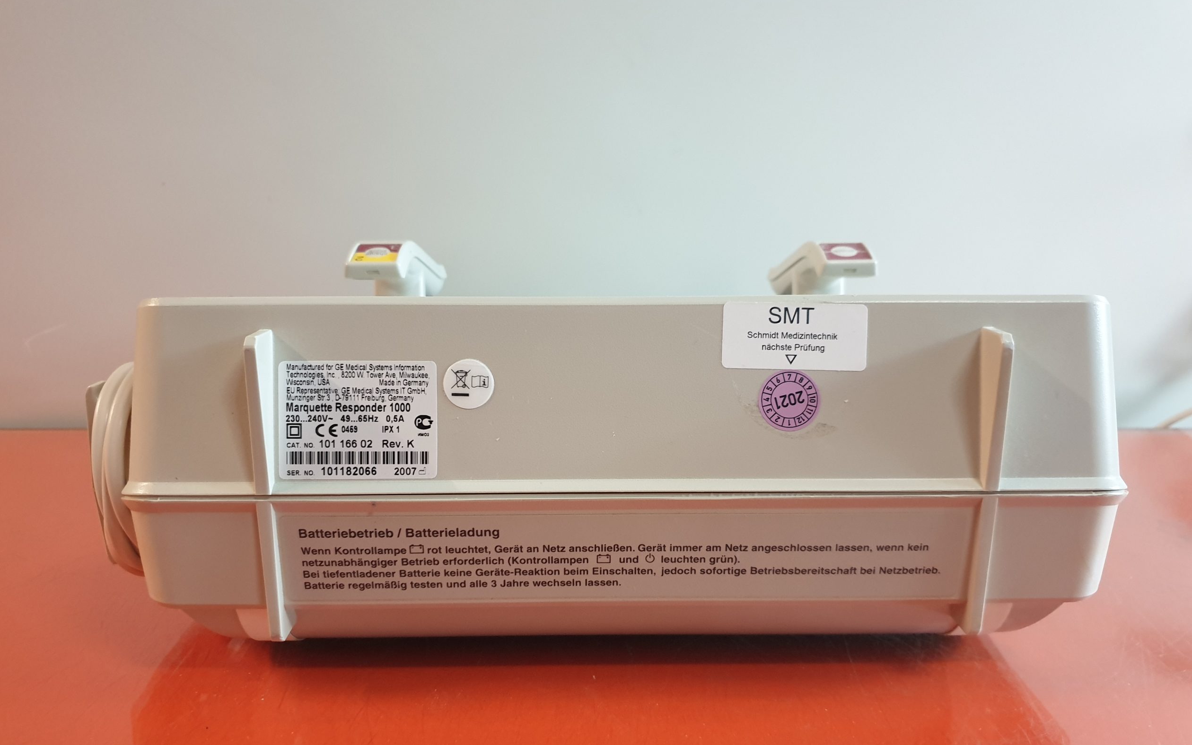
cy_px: 441
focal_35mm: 28
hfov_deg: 66.5
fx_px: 910
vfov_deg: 44.3
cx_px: 590
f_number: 1.5
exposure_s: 1/50
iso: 320
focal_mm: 4.3
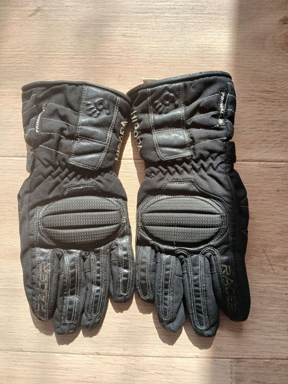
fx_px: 288
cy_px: 192
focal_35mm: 26
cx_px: 144
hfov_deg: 53.1
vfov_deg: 67.3
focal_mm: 3.98
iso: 32
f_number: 1.8
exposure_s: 1/100
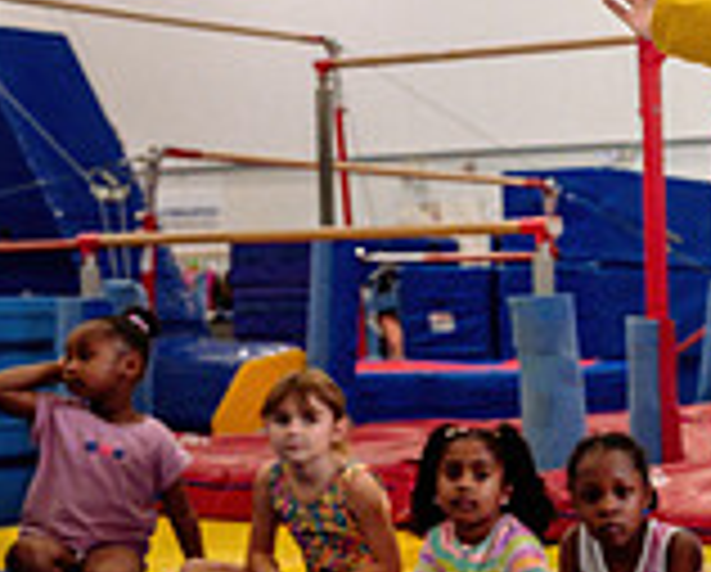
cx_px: 960
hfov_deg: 18.0
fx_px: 2066
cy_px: 469
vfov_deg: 15.6
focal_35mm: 98
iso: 1600
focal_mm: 24
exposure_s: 1/250
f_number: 3.5
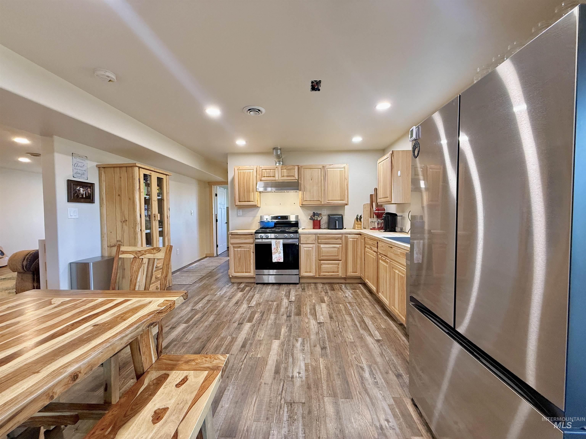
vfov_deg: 85.7
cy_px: 220
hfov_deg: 102.1
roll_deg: +0.3
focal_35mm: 14
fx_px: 237
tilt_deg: -2.7
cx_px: 293
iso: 200
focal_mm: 2.22
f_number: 2.2
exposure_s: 1/60
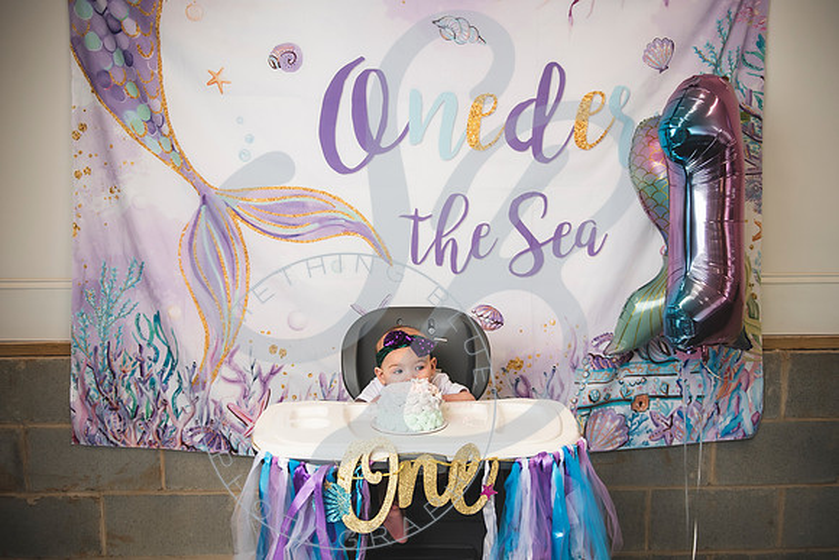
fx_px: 728
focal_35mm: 31
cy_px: 288
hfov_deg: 59.9
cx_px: 414
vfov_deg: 42.1
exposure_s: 1/160
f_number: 2.8
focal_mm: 29
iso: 250
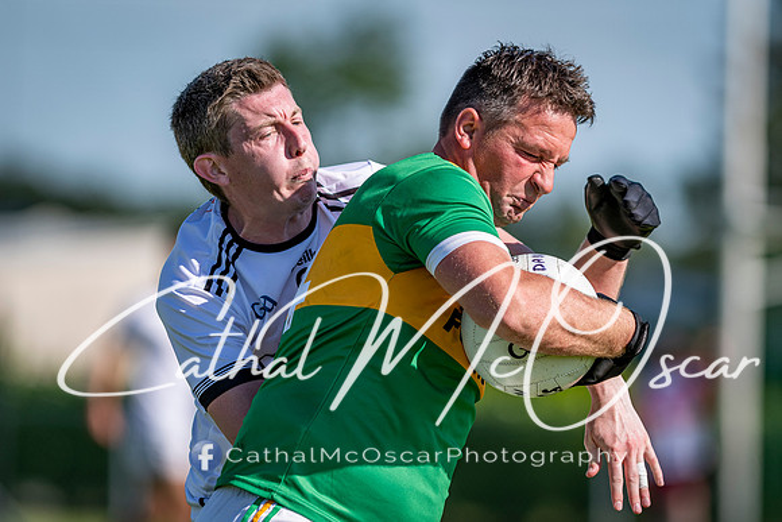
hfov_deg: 4.5
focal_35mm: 457
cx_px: 391
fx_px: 9939
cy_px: 261
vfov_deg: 3.0
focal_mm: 300
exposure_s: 1/2500
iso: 100
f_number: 2.8
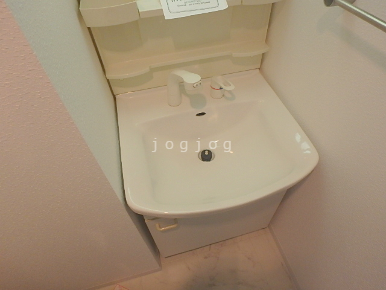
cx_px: 193
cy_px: 145
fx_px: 234
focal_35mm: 21
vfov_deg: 63.4
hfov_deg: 79.0
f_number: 3.5
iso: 200
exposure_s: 1/40
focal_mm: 3.7
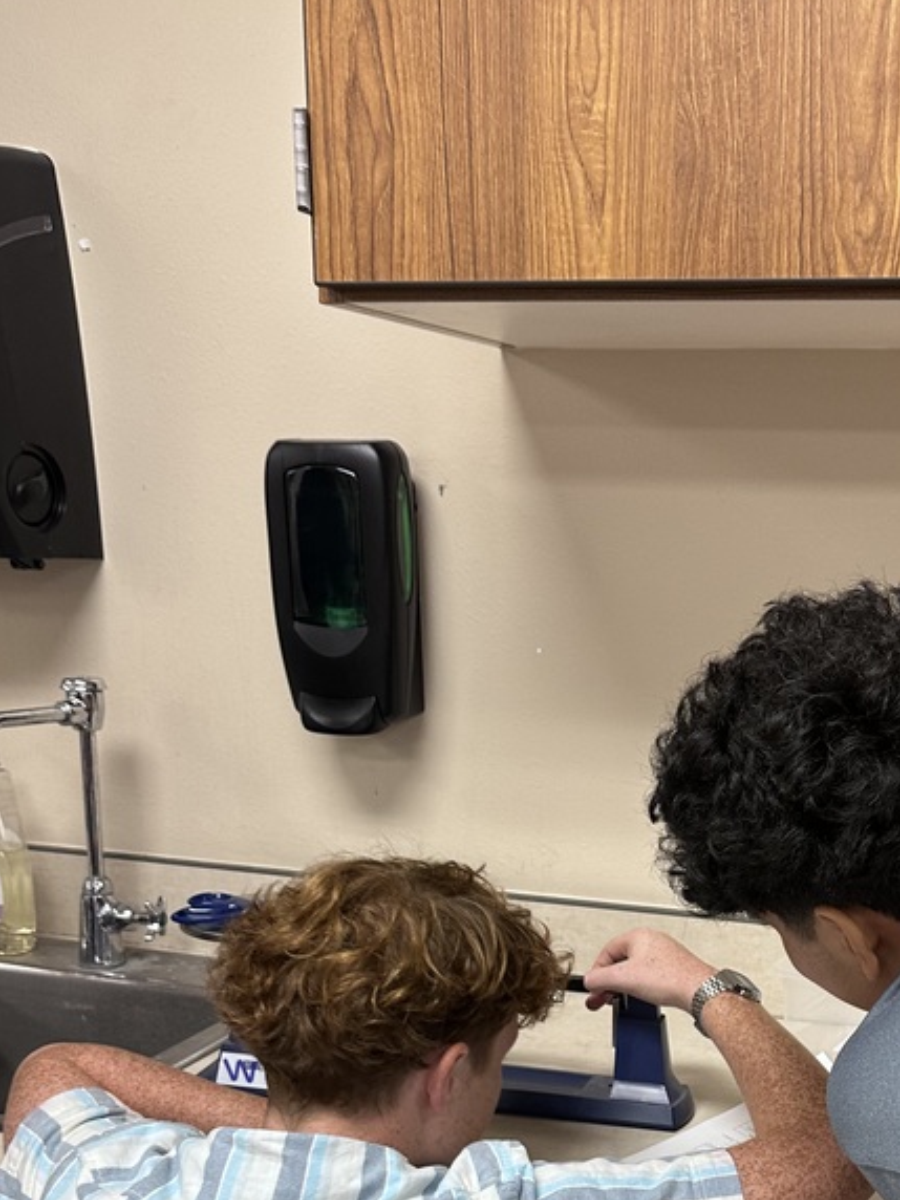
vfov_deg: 41.7
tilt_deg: -17.3
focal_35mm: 43
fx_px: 1491
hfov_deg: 32.8
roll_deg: -2.1
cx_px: 703
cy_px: 978
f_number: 1.78
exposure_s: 1/60
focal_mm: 6.86
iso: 160
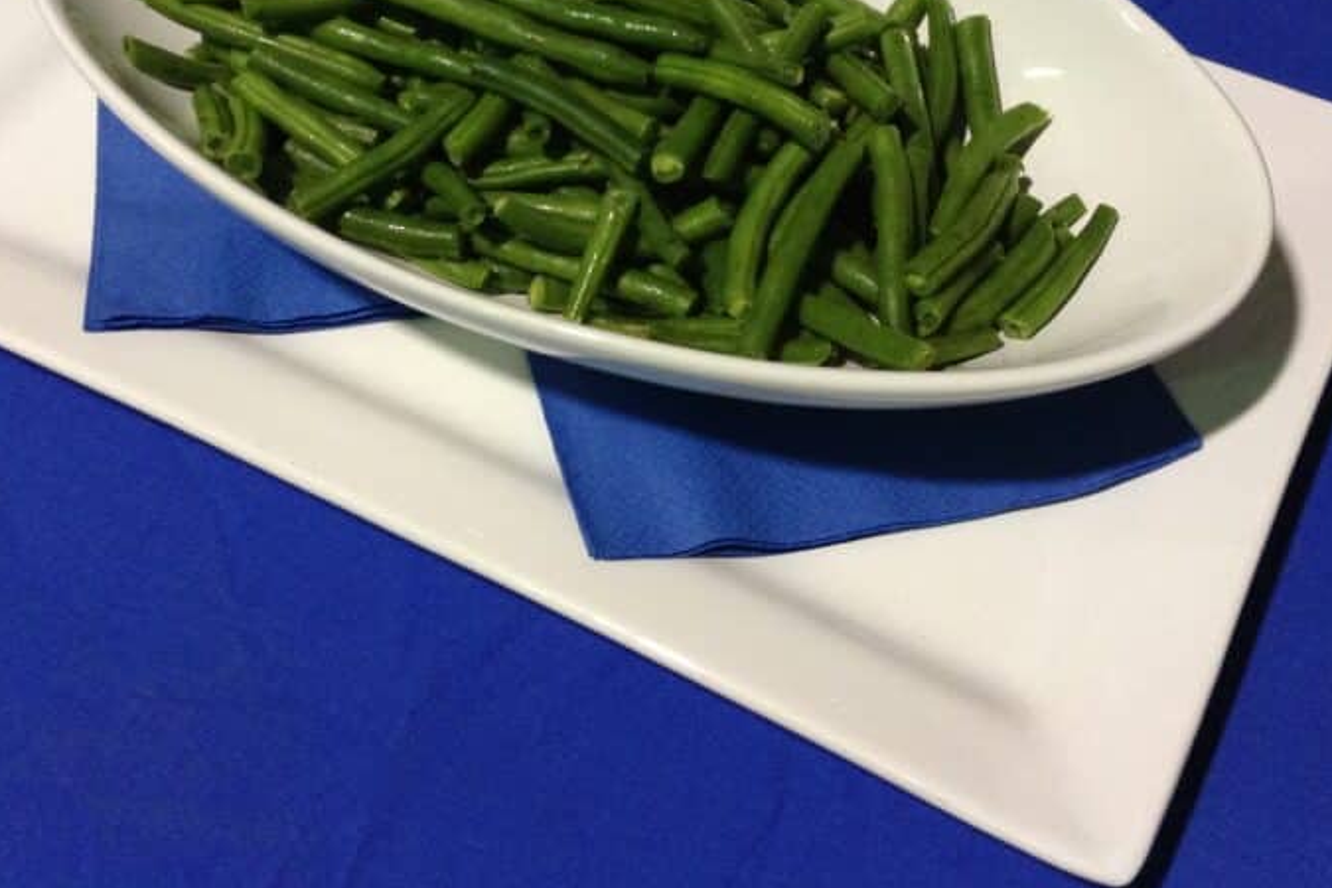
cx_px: 626
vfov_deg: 25.7
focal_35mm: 52
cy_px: 222
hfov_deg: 38.2
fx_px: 1924
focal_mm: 3.3
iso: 80
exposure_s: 1/24
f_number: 2.4
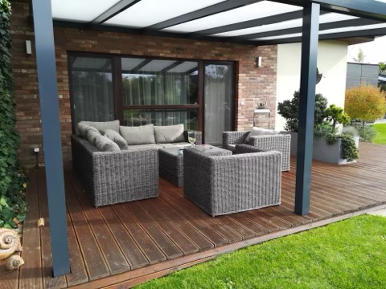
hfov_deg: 67.3
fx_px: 290
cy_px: 144
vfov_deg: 53.1
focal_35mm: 26
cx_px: 193
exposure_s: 1/184
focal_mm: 3.83
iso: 50
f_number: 2.2
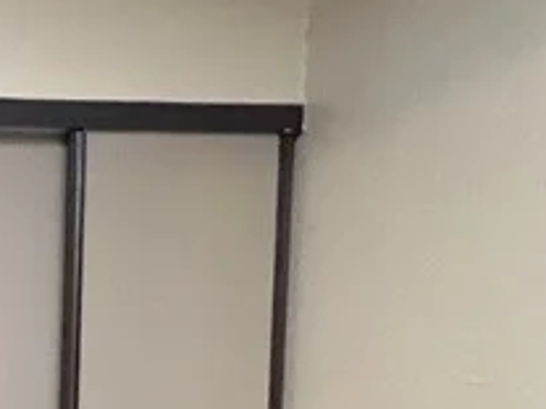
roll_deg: -0.9
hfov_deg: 20.8
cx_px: -438
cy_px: 527
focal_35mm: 64
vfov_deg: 20.9
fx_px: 1009
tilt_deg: -3.6
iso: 500
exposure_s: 1/60
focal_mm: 1.57
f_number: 1.8
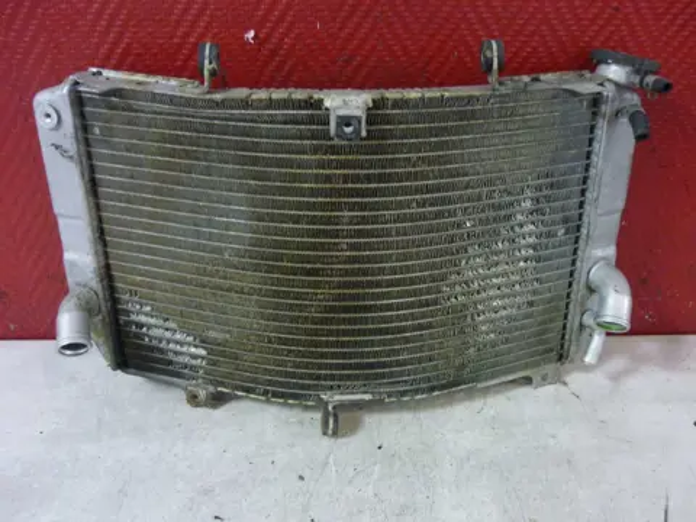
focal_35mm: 33
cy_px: 261
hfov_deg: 55.4
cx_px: 348
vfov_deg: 42.9
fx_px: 664
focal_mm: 5.5
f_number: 2.8
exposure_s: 1/8
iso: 400
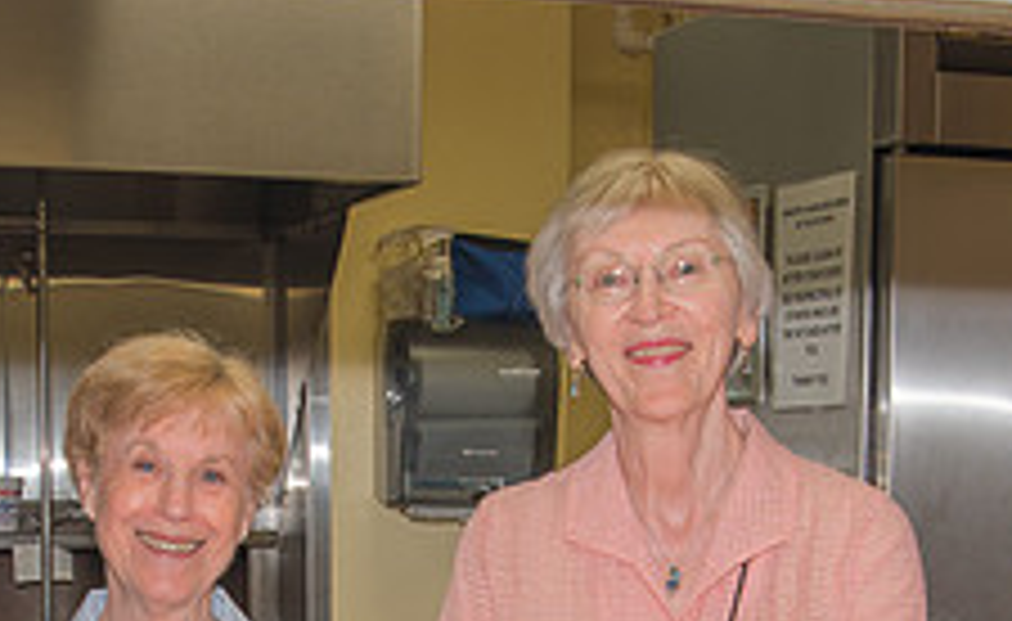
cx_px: 473
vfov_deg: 12.0
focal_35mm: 104
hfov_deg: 20.1
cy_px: 850
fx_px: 2853
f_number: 8
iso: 100
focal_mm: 28
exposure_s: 1/60
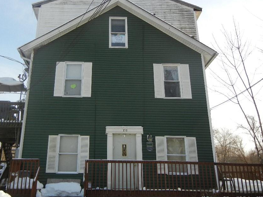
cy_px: 80
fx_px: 281
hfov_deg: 49.8
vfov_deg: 38.5
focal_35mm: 37
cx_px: 105
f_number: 3.5
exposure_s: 1/484
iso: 160
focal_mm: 5.4
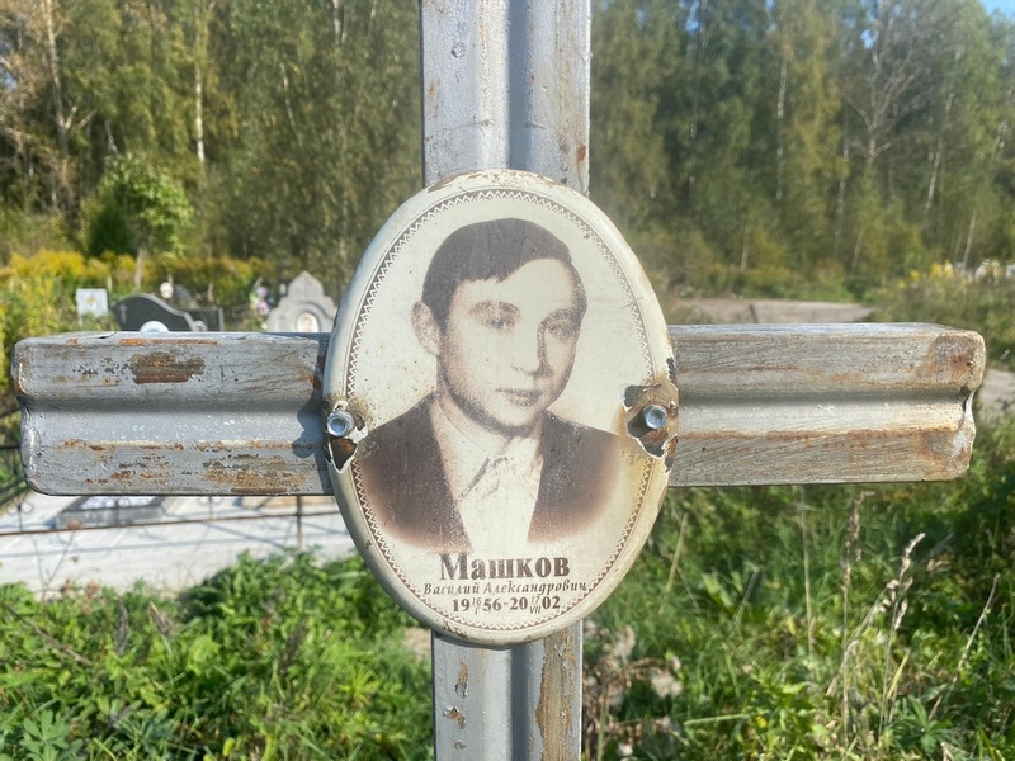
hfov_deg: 67.3
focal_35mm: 26
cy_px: 380
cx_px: 508
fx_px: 762
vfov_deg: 53.1
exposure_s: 1/2105
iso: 32
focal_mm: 4.25
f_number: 1.8
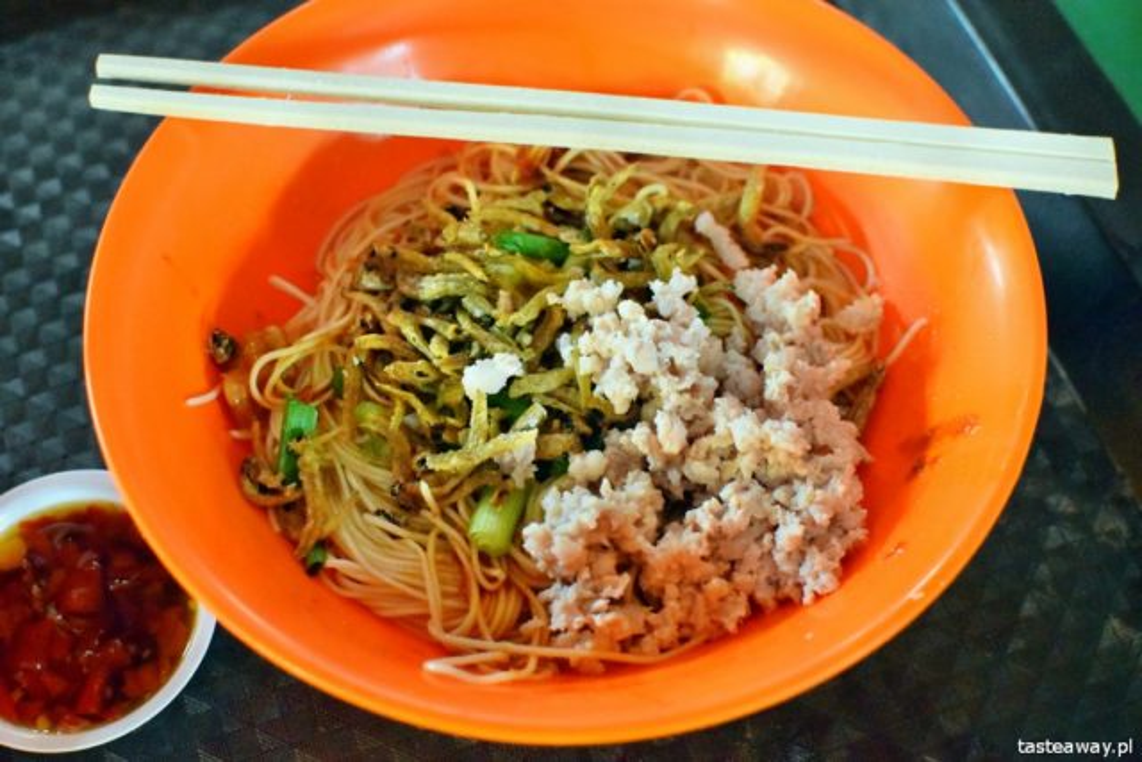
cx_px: 571
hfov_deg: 37.8
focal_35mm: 52
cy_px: 381
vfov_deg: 25.8
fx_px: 1666
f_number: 5
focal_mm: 35
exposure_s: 1/80
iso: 12800
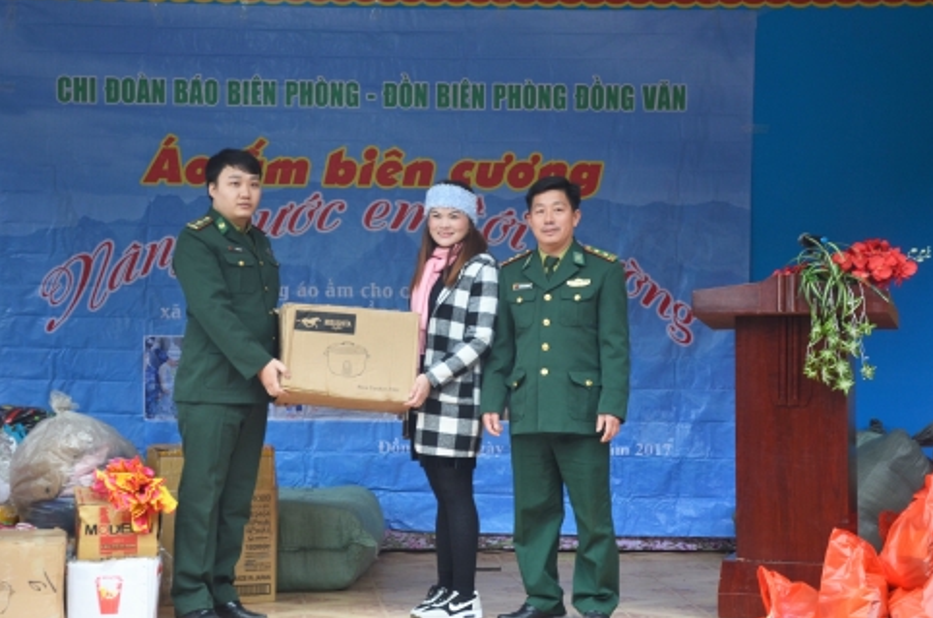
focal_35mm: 89
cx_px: 451
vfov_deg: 15.3
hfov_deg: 22.9
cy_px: 281
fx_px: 2301
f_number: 5
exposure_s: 1/100
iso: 250
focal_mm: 52
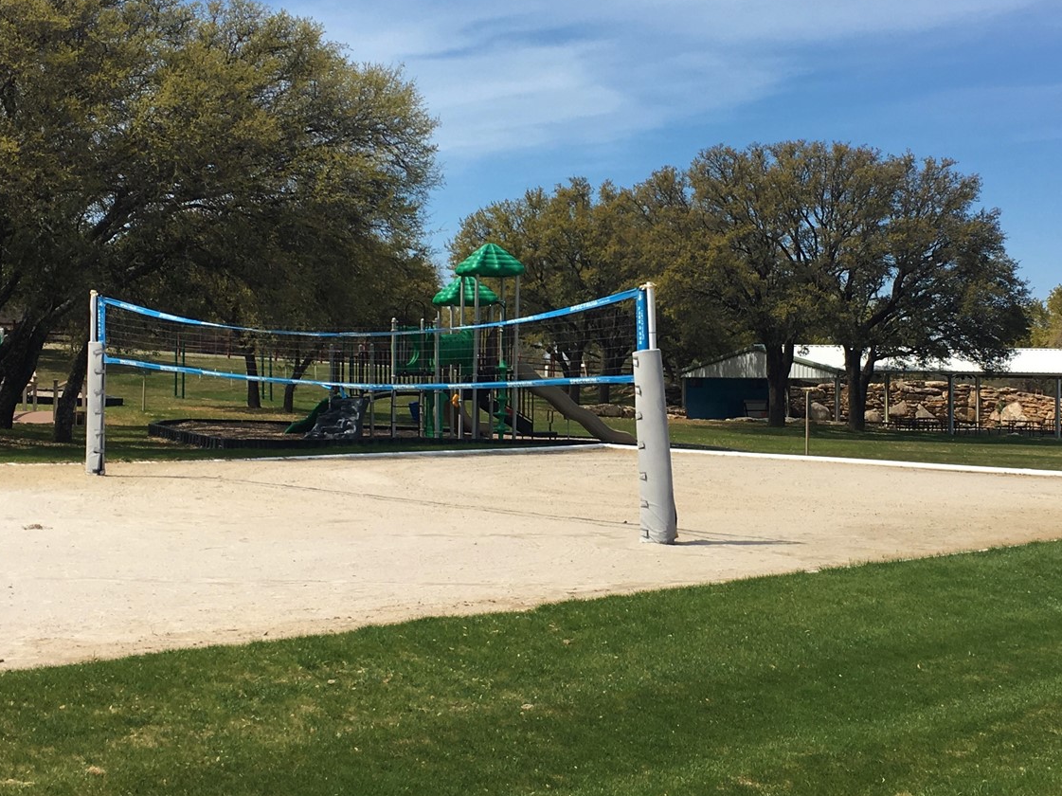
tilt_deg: +2.8
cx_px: 630
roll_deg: -0.3
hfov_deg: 36.1
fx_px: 1625
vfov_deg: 27.5
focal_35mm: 53
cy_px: 365
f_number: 2.2
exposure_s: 1/1508
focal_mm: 4.15
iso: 25
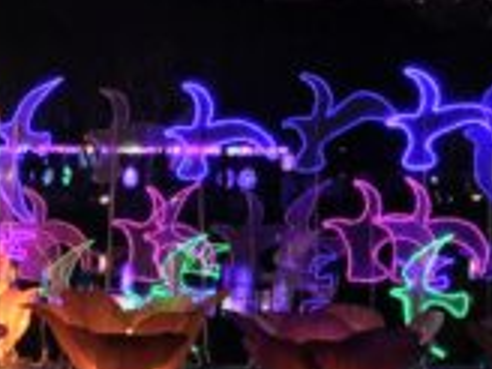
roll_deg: -0.1
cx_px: -300
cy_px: 444
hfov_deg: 14.1
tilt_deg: -5.9
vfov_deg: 11.3
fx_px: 1833
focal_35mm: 129
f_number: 2.2
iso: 80
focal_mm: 4.15
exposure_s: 1/33
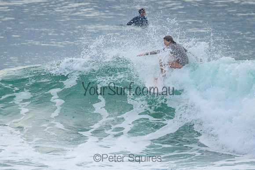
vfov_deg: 1.3
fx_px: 7791
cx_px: 144
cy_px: 95
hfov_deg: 1.9
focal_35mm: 1100
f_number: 11
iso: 2500
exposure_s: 1/2000
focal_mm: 800
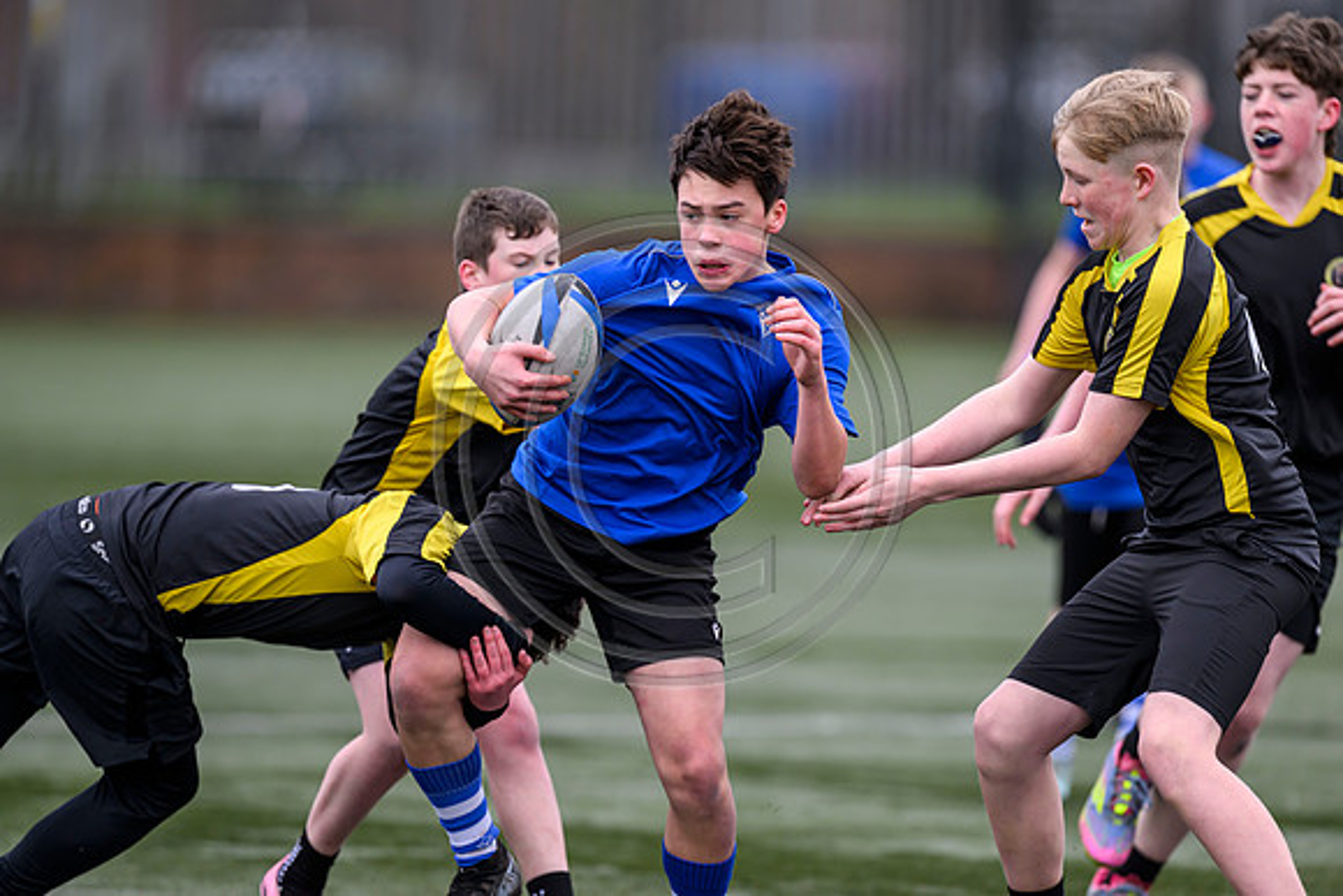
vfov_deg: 3.4
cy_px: 448
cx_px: 672
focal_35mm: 400
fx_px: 14925
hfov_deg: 5.2
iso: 500
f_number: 3.5
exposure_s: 1/1600
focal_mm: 400
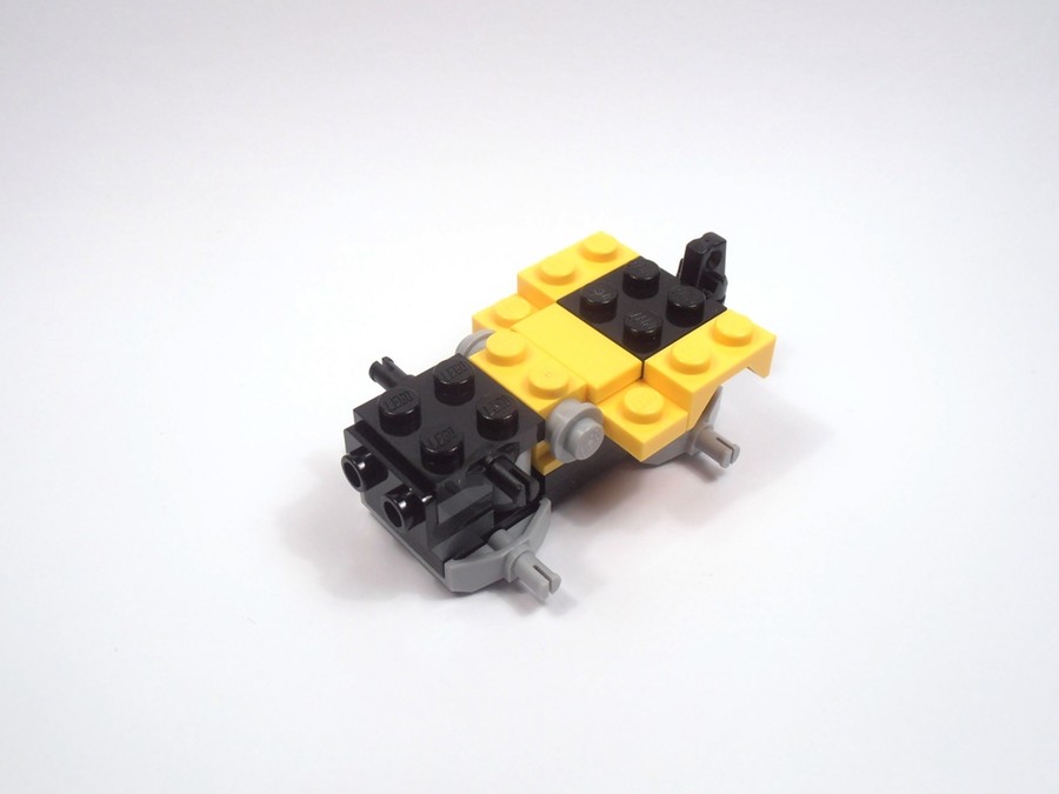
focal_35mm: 37
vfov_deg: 38.7
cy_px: 397
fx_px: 1132
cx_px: 530
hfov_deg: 50.1
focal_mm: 6.61
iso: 80
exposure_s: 1/125
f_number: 3.9
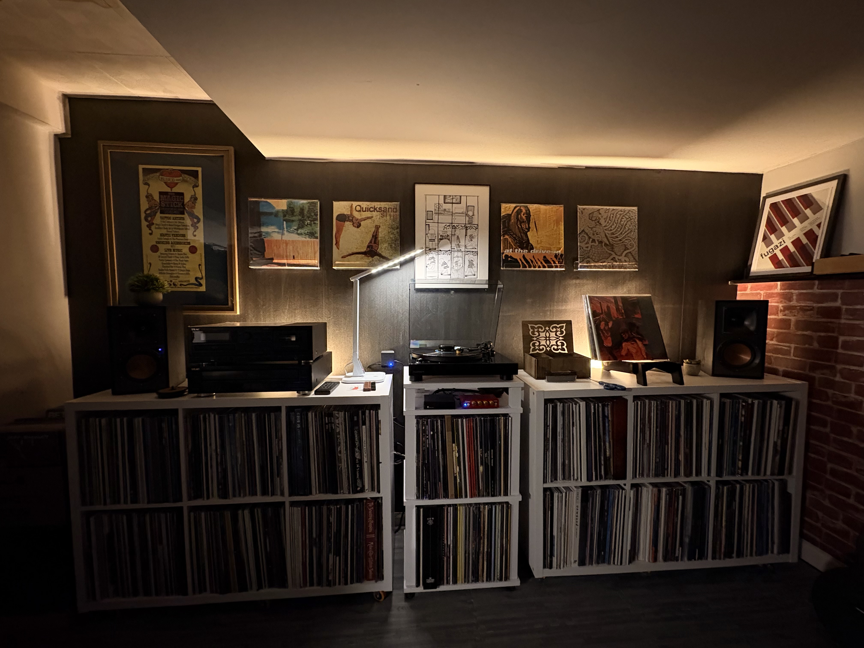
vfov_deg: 85.7
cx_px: 432
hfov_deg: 102.1
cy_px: 324
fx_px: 349
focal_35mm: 14
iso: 1000
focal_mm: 2.22
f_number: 2.2
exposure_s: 1/32
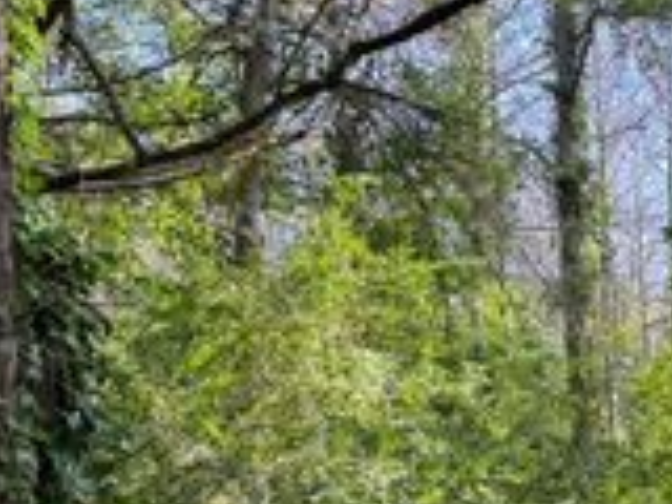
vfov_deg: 18.2
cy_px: 678
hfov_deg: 22.8
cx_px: 899
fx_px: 1456
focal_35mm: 75
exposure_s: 1/178
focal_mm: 6.76
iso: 64
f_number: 1.78
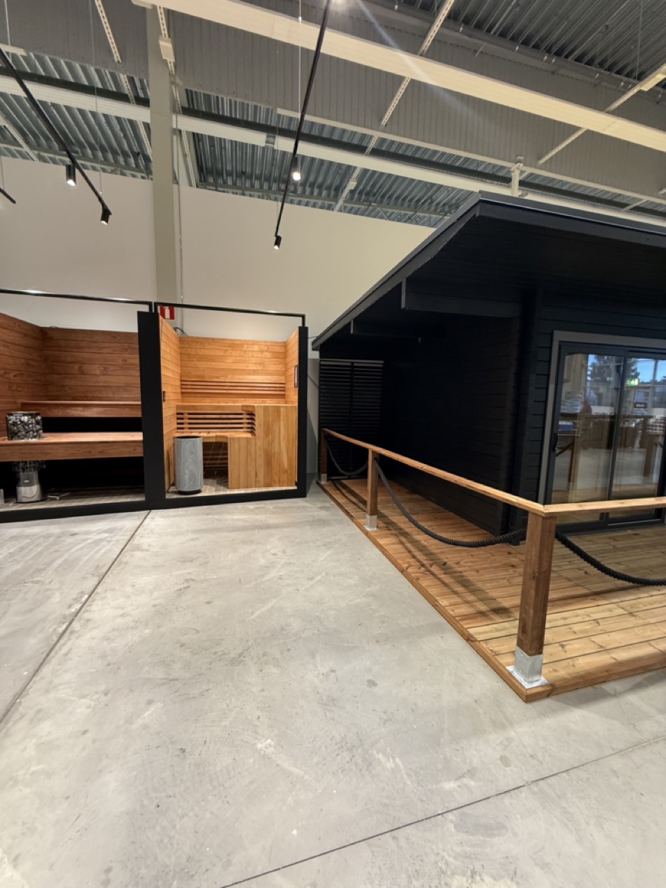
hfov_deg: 85.7
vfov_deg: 102.1
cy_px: 444
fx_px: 359
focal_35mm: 14
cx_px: 333
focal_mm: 2.22
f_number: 2.2
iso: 200
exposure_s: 1/50
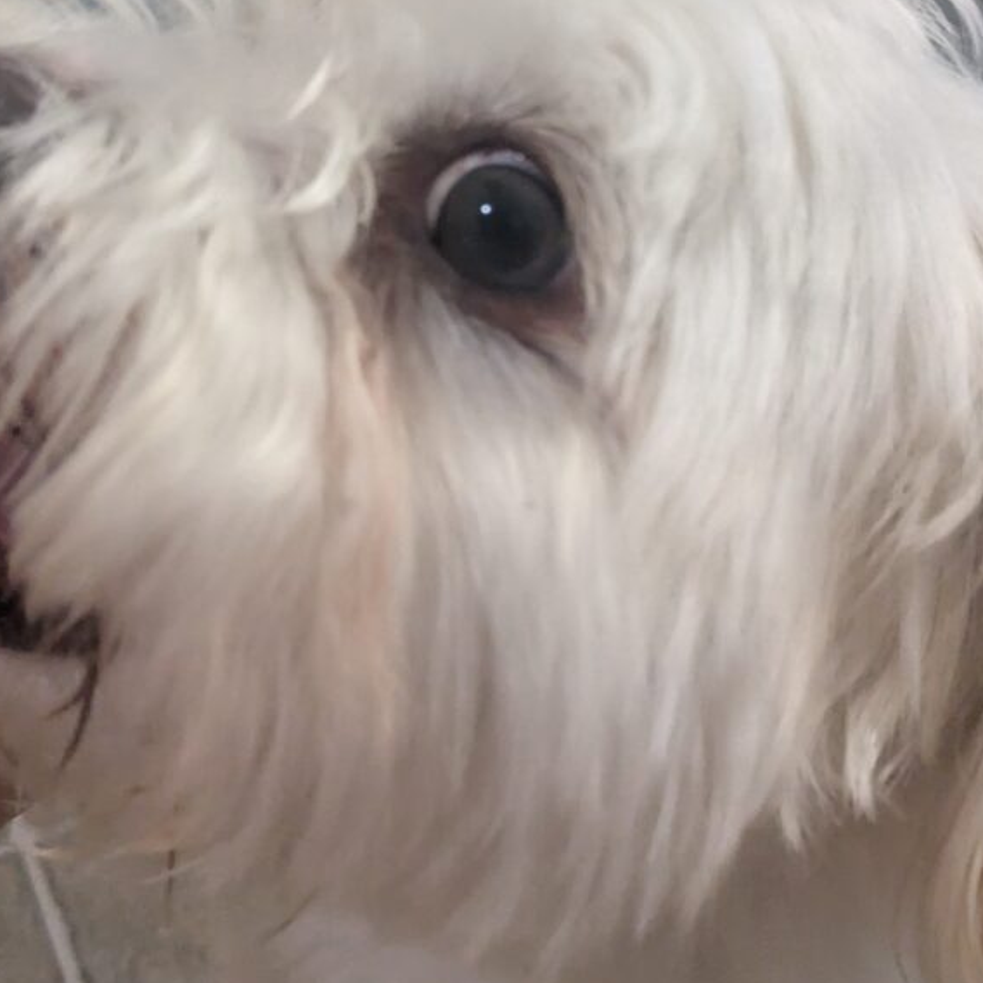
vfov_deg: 38.3
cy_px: 258
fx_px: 1381
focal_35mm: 43
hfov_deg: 39.2
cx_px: 478
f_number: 1.73
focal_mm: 4.38
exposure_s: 1/120
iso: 944
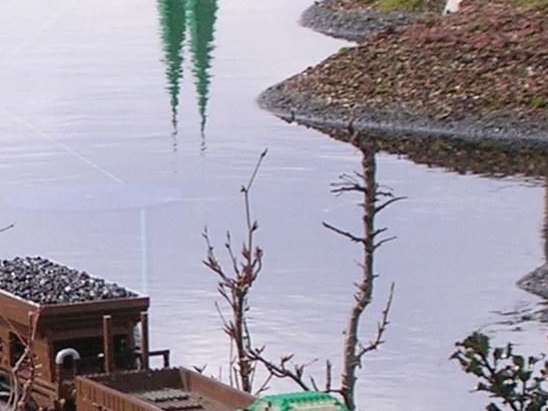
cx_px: -422
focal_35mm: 429
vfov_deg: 3.5
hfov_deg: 4.6
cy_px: 388
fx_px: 6793
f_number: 4.9
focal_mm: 17.4
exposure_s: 1/286
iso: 50
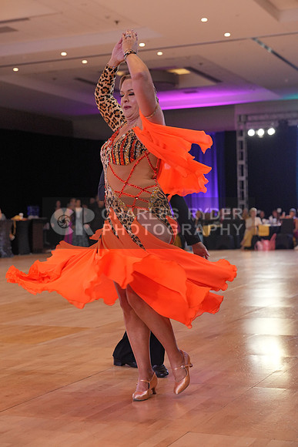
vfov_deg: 31.4
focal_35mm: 64
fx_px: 794
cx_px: 149
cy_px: 224
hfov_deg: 21.3
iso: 3200
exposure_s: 1/500
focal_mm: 64
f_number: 4
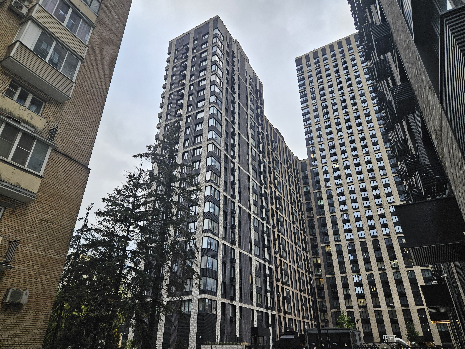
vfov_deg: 58.9
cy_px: 174
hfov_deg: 73.9
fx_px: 309
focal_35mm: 23
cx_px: 232
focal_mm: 5.4
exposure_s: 1/180
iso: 80
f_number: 1.8
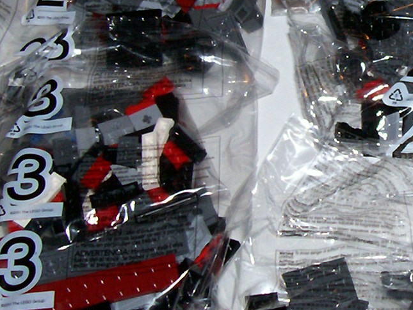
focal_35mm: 108
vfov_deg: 13.7
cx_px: 409
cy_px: 83
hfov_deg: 17.8
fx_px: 1289
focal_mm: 5.6
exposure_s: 1/64
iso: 80
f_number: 2.7
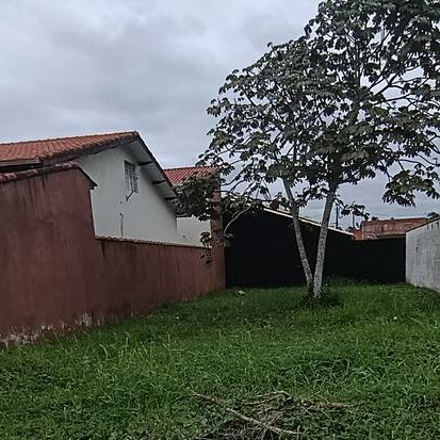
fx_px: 532
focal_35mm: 37
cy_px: 371
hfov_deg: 44.8
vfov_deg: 42.3
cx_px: 248
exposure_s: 1/140
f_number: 2.2
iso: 50
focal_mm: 1.65
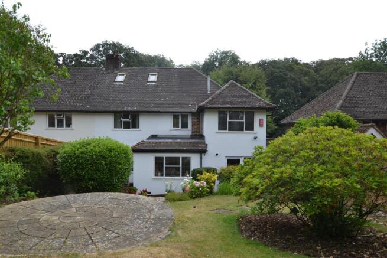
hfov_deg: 81.2
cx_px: 194
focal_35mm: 21
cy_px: 129
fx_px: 226
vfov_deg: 59.5
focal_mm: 14
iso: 100
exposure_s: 1/200
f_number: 7.1
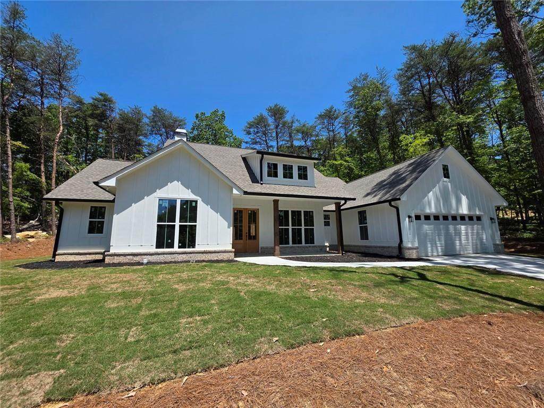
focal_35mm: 13
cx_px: 272
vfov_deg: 89.9
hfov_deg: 106.2
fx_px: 204
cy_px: 204
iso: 40
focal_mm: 2.2
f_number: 1.9
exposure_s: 1/1894
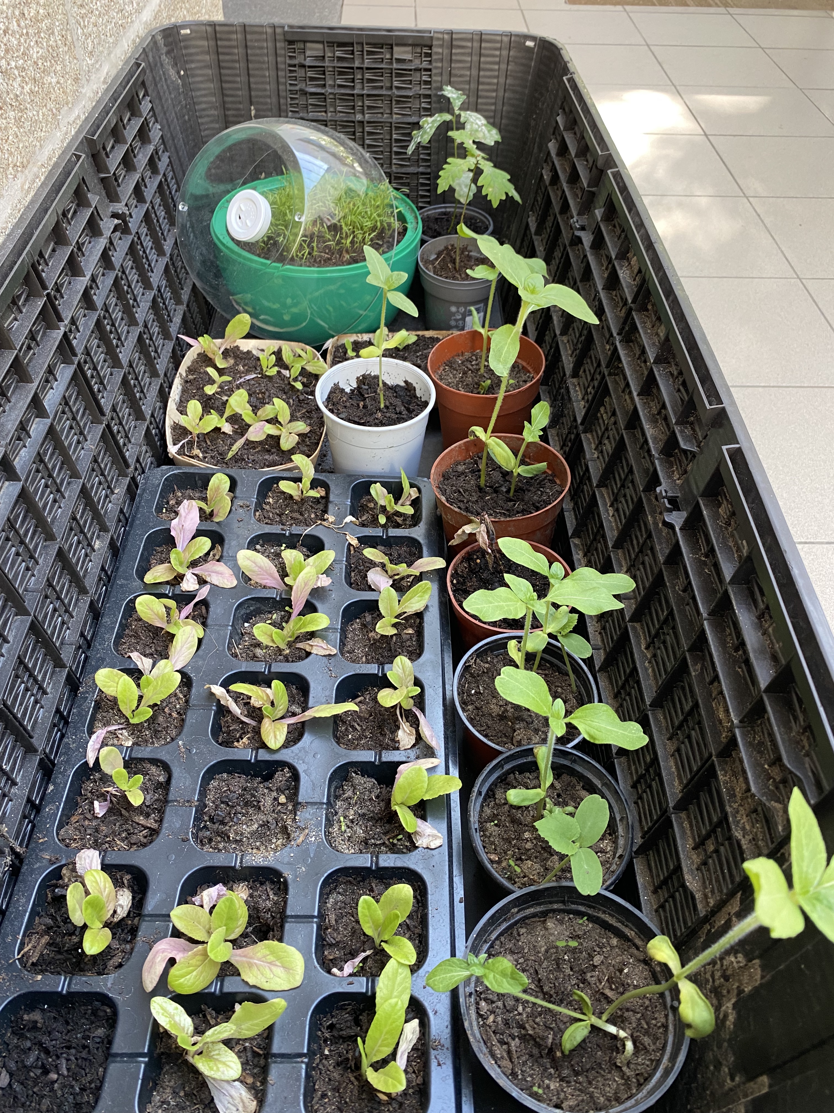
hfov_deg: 53.1
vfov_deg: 67.3
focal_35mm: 26
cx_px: 417
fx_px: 835
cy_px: 556
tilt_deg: -45.7
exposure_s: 1/95
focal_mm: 4.25
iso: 125
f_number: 1.8
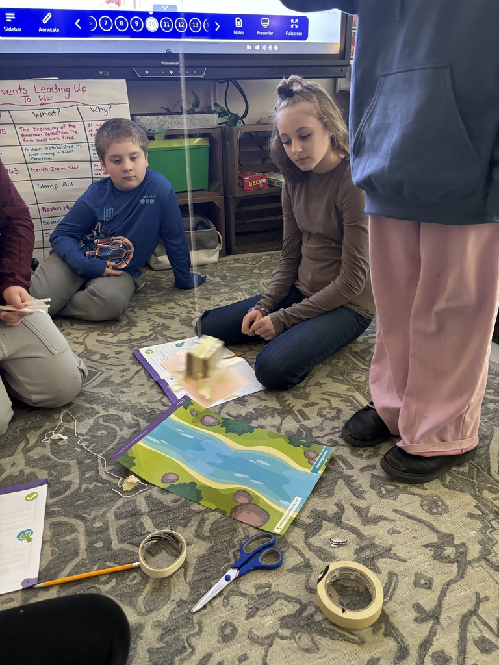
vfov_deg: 67.3
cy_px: 332
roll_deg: -0.3
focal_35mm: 26
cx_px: 250
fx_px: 500
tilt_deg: -25.5
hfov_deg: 53.1
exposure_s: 1/40
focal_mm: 5.96
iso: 500
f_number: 1.6
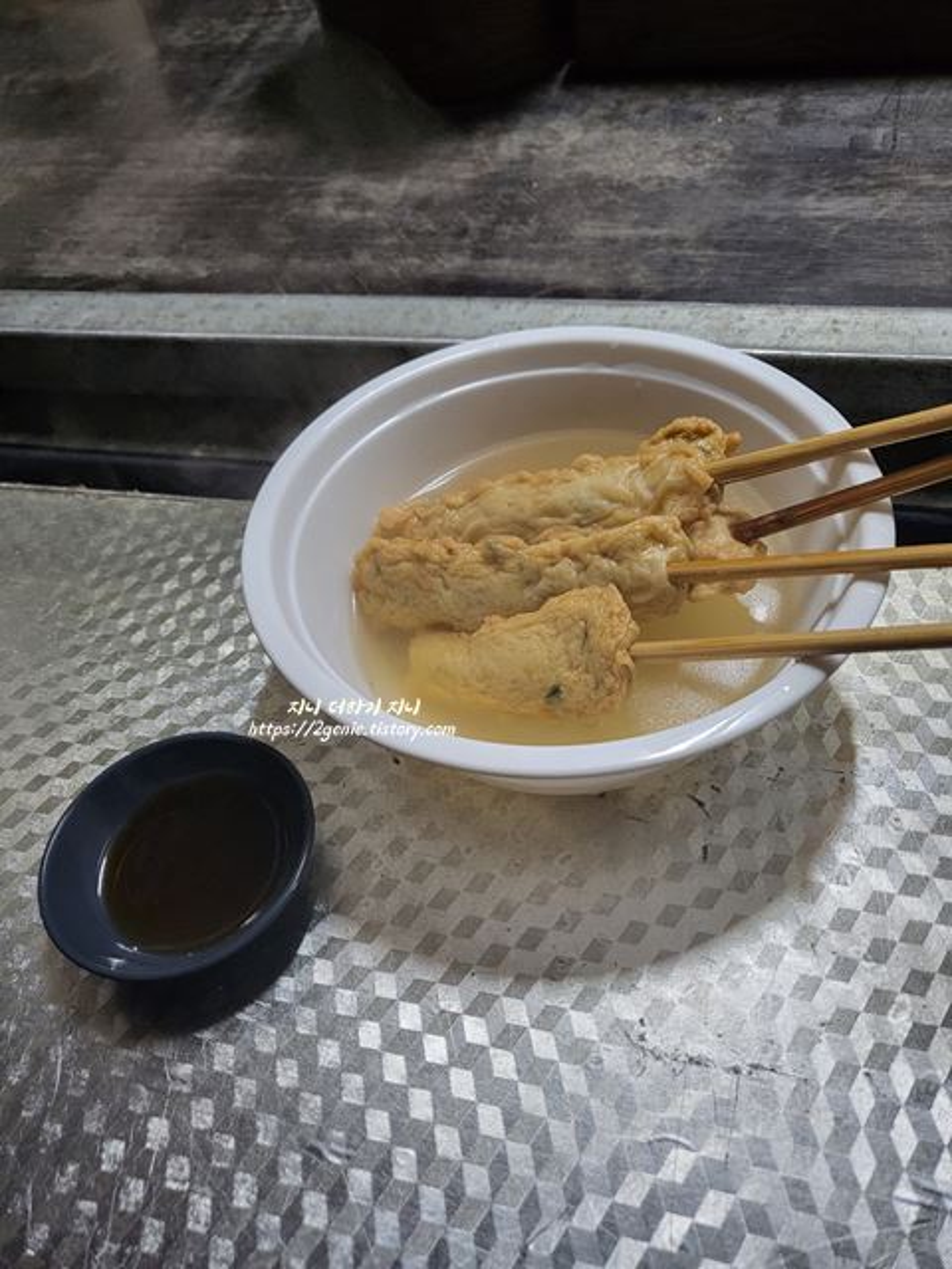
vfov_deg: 67.3
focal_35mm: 26
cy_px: 634
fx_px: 953
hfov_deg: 53.1
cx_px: 476
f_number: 1.8
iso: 250
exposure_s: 1/120
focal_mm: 4.25
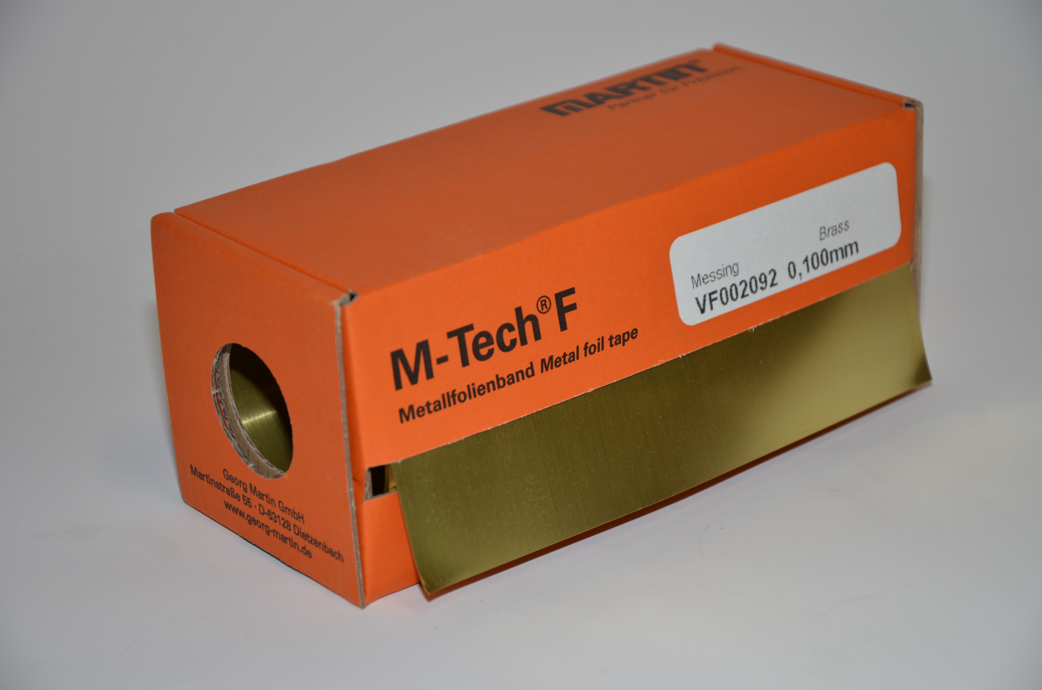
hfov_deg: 19.5
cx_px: 521
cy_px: 345
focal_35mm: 105
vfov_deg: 13.0
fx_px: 3033
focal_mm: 70
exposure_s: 1/60
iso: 180
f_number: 5.3
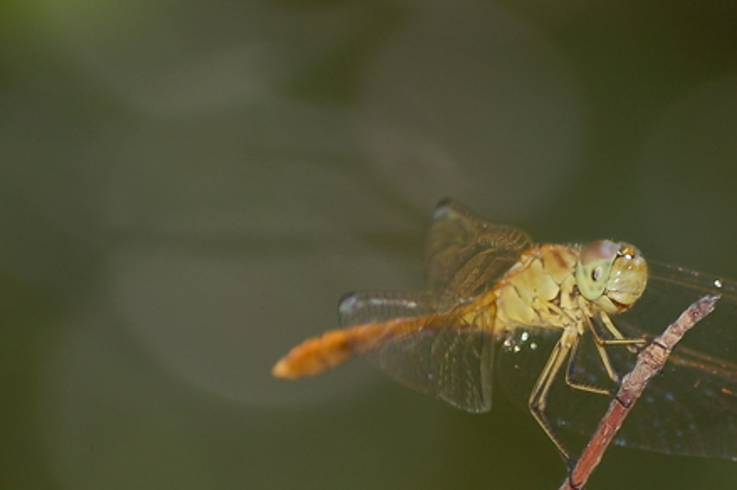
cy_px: 263
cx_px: 512
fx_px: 13440
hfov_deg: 3.1
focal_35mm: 657
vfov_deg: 2.1
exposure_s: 1/60
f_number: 5.6
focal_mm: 200
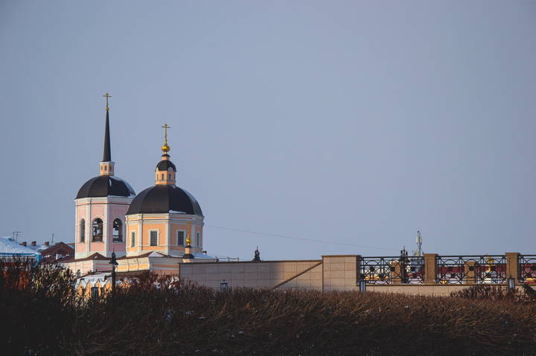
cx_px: 268
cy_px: 178
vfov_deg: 12.2
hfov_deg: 18.2
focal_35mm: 112
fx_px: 1674
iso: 400
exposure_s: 1/2000
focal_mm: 75
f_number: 6.3
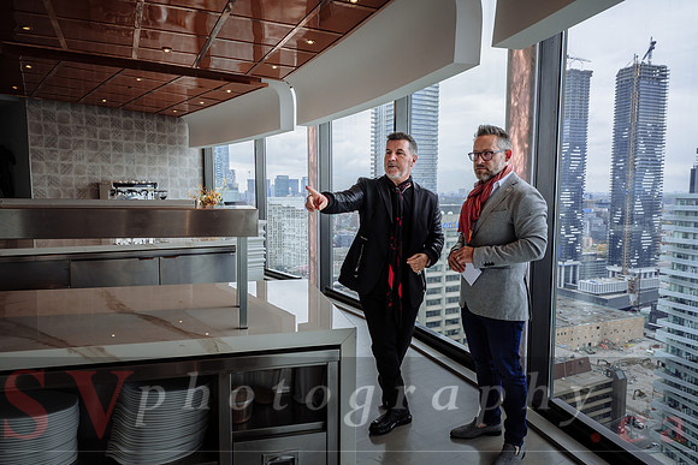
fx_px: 466
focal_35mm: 24
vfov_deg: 53.1
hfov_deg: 73.7
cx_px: 349
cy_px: 232
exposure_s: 1/160
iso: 200
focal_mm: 16
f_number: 5.6
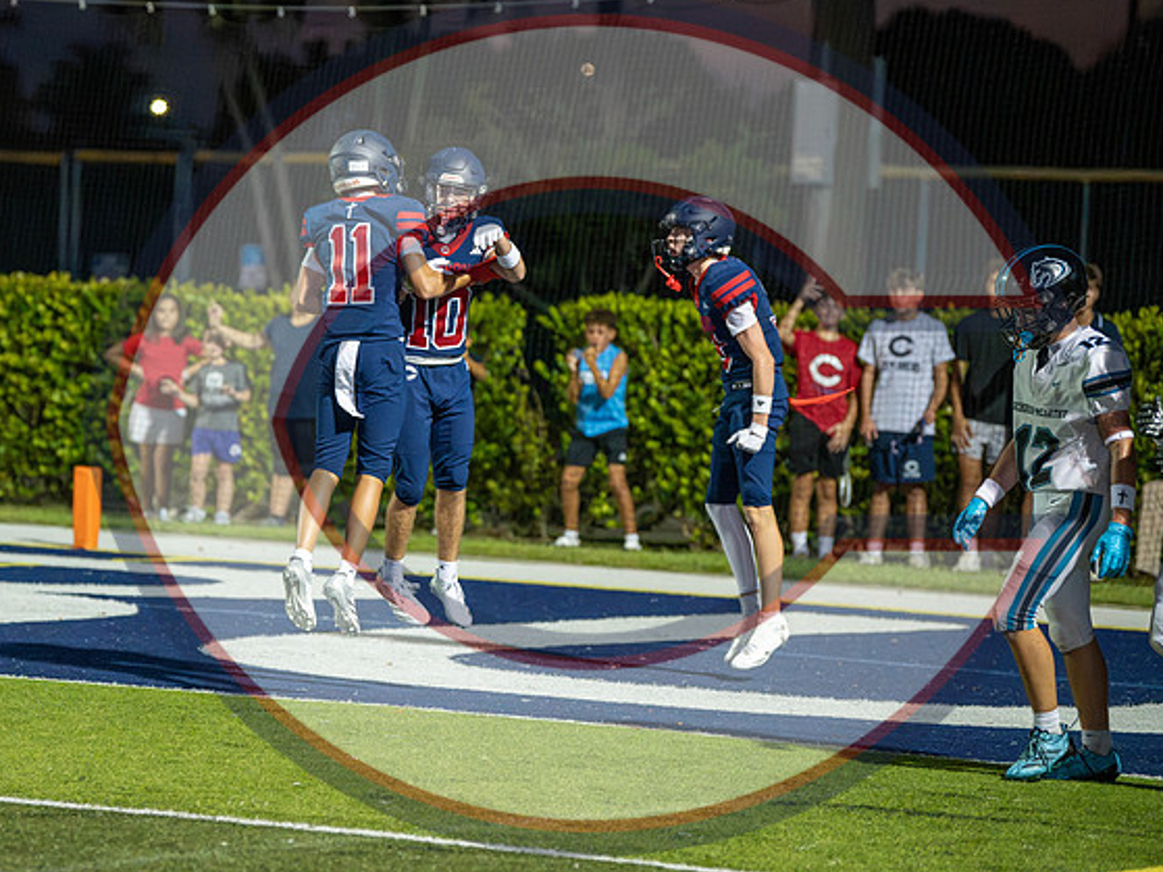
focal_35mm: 190
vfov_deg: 7.8
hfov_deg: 10.4
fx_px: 6382
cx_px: 379
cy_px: 435
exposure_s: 1/1000
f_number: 2.8
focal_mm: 145
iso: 12800
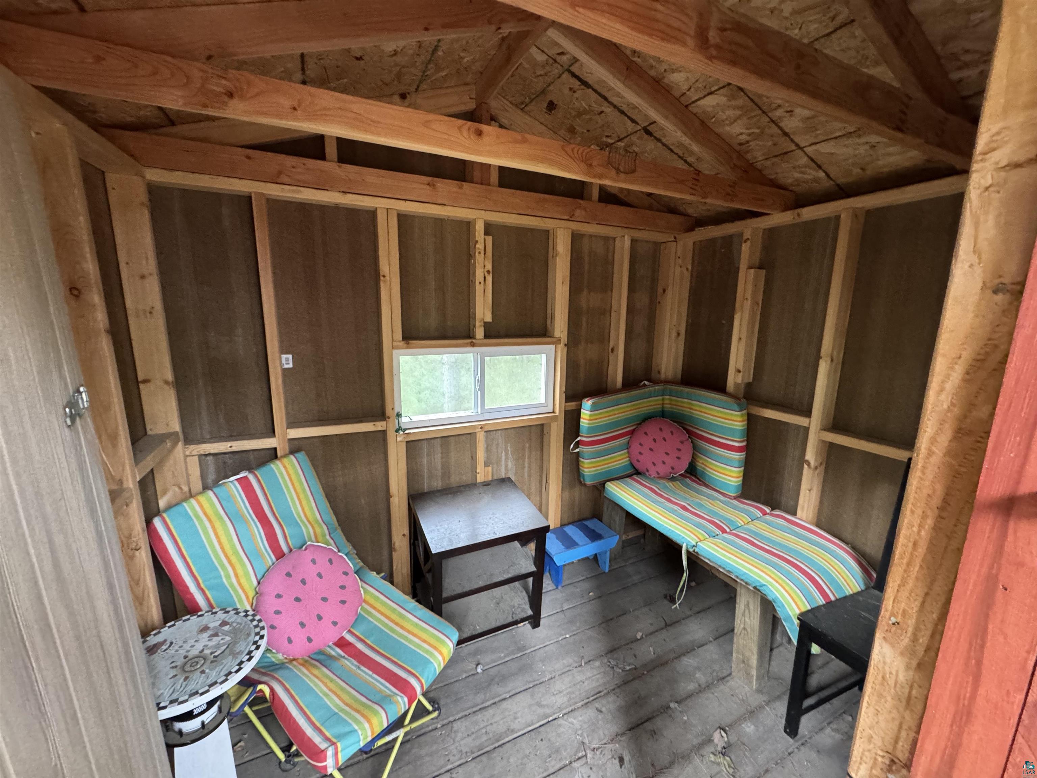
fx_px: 419
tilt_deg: -11.1
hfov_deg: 102.1
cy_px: 389
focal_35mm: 14
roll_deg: -1.0
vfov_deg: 85.7
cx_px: 518
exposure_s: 1/60
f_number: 2.2
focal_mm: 2.22
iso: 640
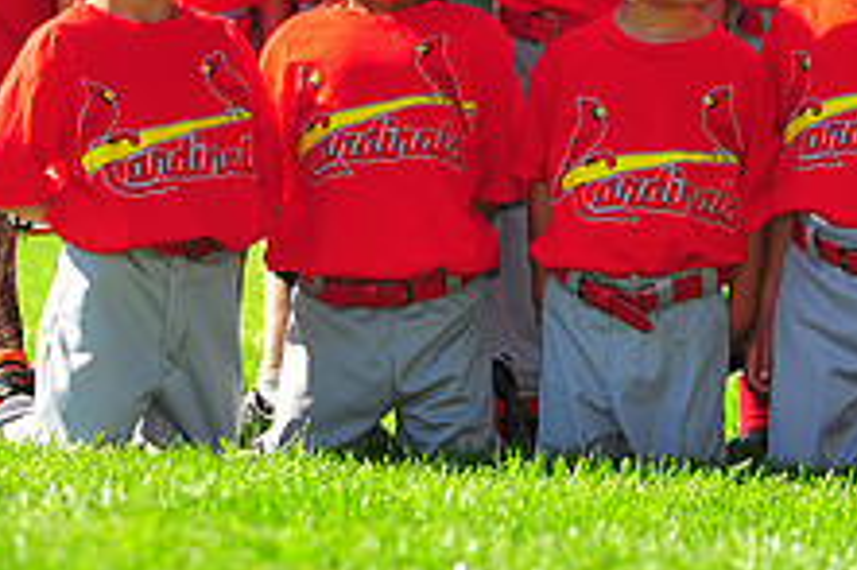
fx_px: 7493
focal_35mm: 315
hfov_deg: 6.5
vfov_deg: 4.3
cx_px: 508
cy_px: -132
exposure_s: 1/1600
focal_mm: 120
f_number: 3.5
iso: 200
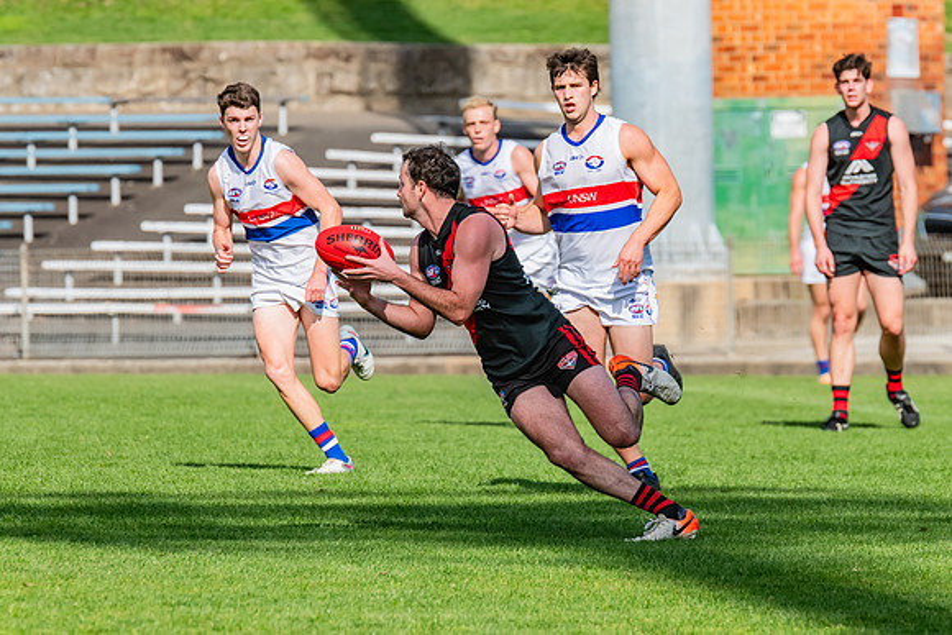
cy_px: 293
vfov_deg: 2.8
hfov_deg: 4.2
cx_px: 491
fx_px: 13025
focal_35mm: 492
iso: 800
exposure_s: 1/1600
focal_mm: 420
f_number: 10
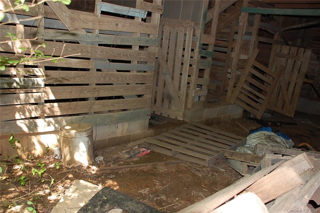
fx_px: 266
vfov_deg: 43.5
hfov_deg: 62.0
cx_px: 160
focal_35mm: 30
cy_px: 106
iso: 400
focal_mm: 20
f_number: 3.8
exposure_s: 1/60
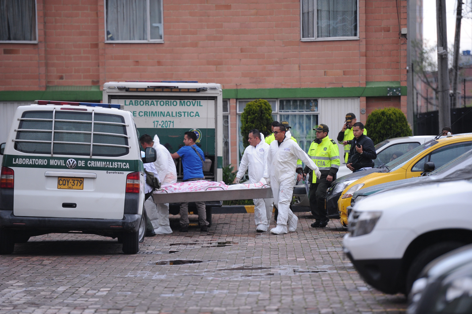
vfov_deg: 6.9
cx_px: 236
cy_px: 157
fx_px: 2621
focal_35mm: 200
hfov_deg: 10.3
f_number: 2.8
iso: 1000
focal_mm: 200
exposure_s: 1/500
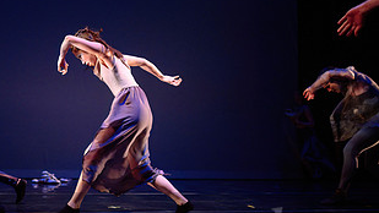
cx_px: 88
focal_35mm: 49
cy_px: 123
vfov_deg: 24.4
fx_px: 493
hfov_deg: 40.7
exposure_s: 1/400
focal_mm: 24
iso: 1000
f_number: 1.4
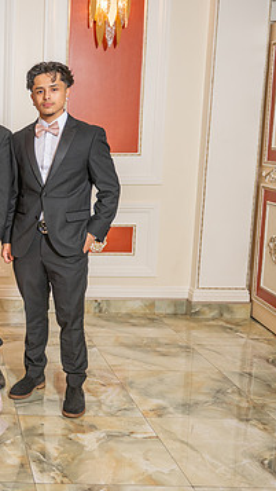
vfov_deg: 41.3
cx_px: -93
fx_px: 650
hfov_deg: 21.4
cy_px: 235
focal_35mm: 50
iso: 320
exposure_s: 1/200
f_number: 2.8
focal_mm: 27
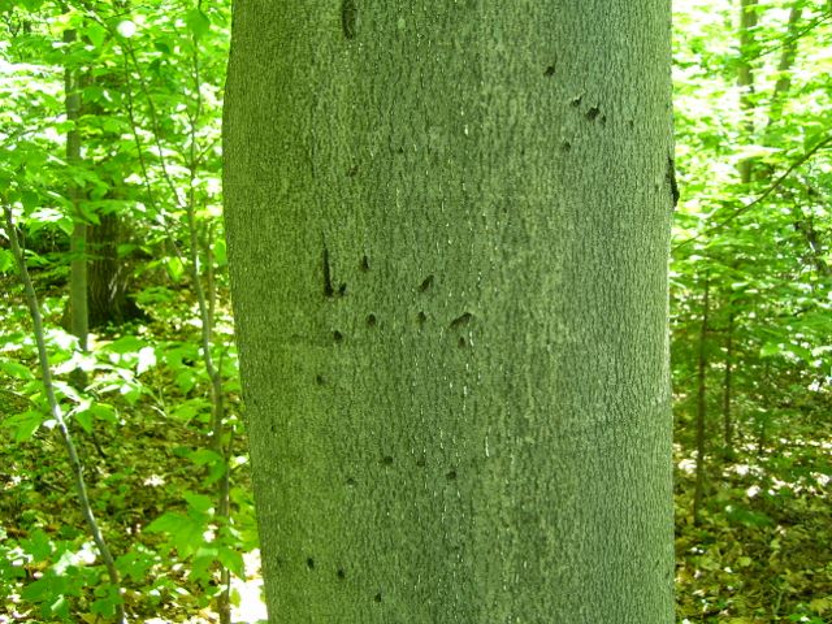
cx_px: 416
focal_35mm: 37
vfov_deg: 38.7
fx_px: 889
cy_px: 312
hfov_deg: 50.1
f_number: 2.7
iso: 100
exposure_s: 1/30
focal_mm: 6
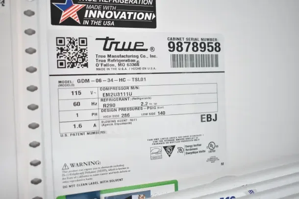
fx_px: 349
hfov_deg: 46.4
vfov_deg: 31.9
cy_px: 100
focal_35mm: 42
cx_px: 150
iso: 1000
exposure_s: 1/50
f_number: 4.2
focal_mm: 28
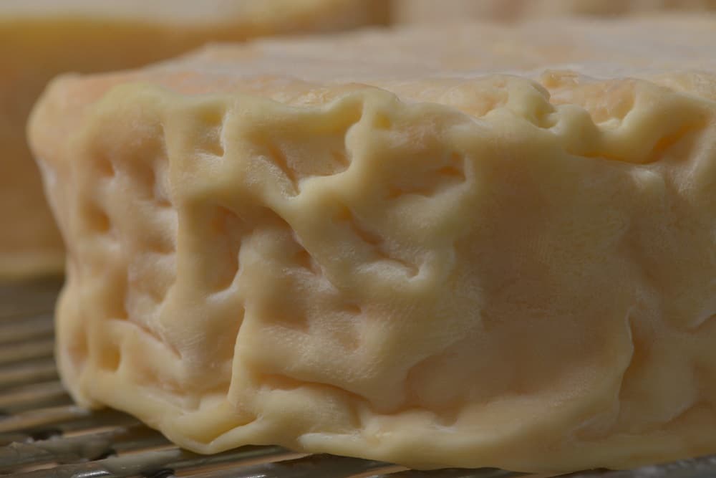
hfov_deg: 19.5
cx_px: 358
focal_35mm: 105
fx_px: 2088
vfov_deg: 13.0
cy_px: 239
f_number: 16
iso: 400
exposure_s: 1/4
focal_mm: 105
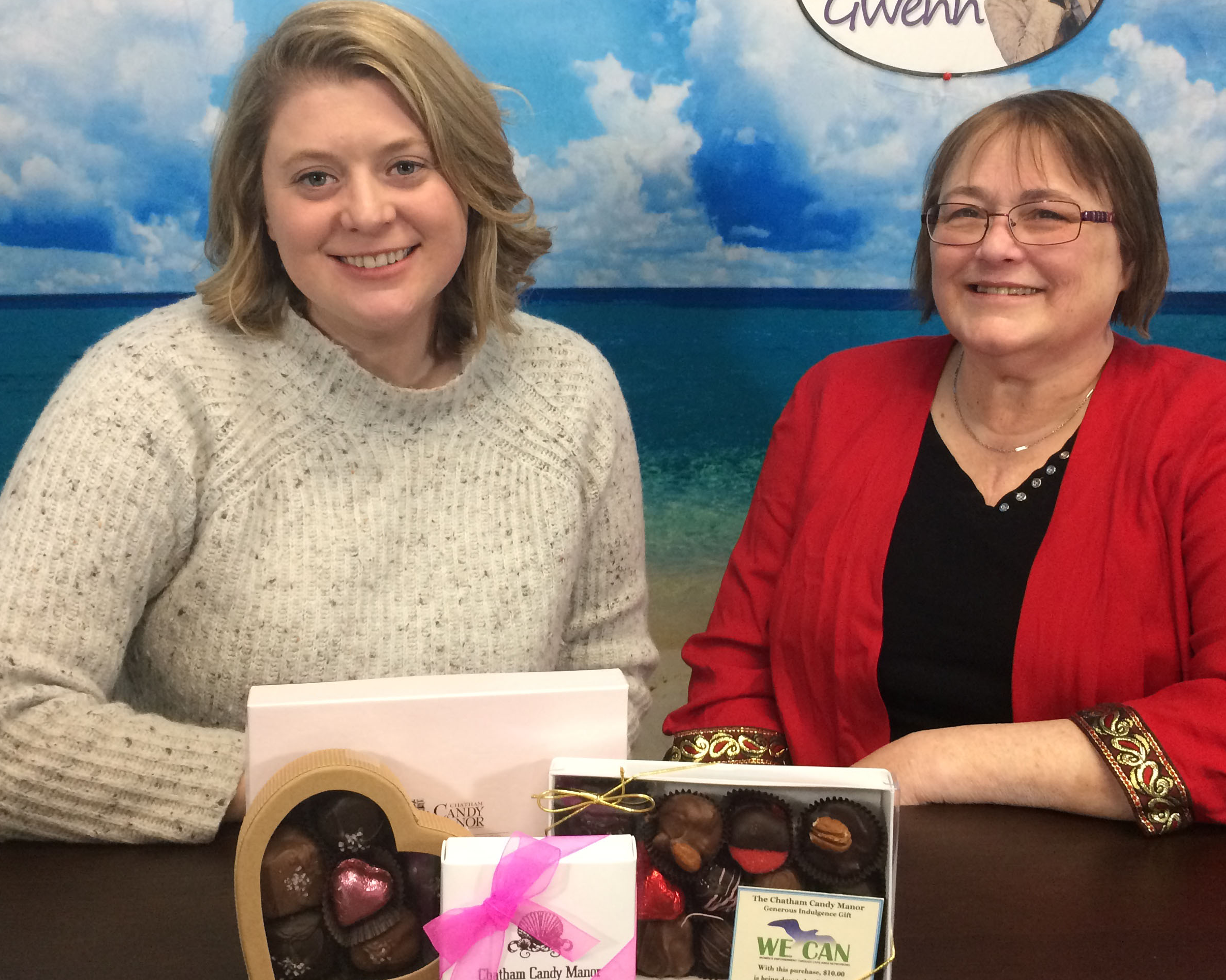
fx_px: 1415
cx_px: 628
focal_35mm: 39
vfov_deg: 38.2
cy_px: 428
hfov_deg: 46.8
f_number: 2.2
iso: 125
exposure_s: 1/30
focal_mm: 4.15
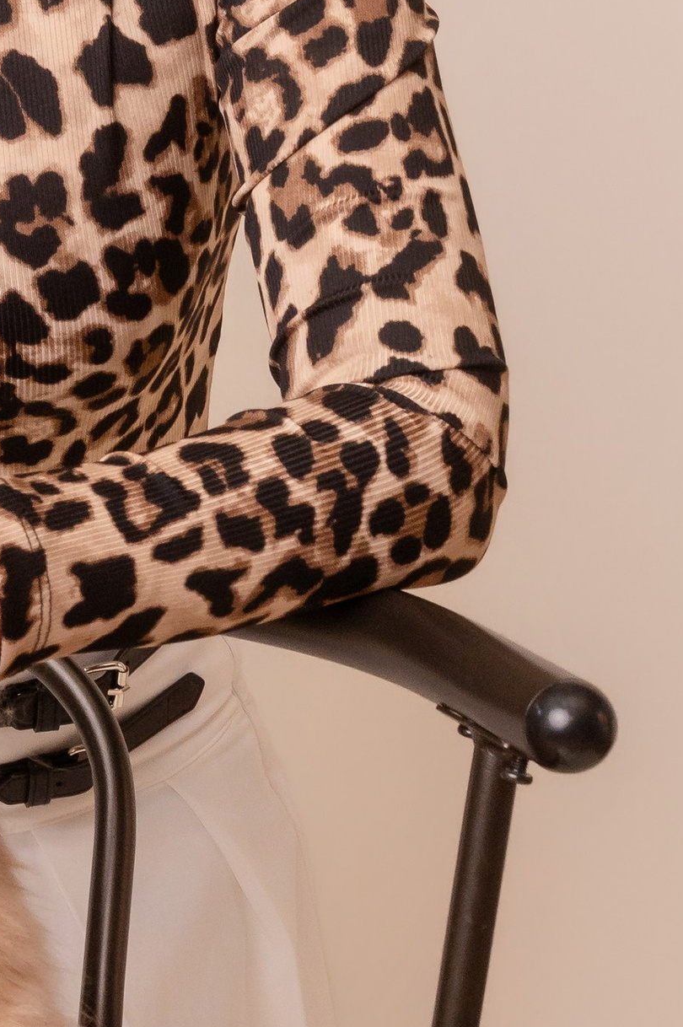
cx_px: -186
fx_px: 4504
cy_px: 241
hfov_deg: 8.6
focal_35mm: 158
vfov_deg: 13.0
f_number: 9
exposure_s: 1/100
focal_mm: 50
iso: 1250
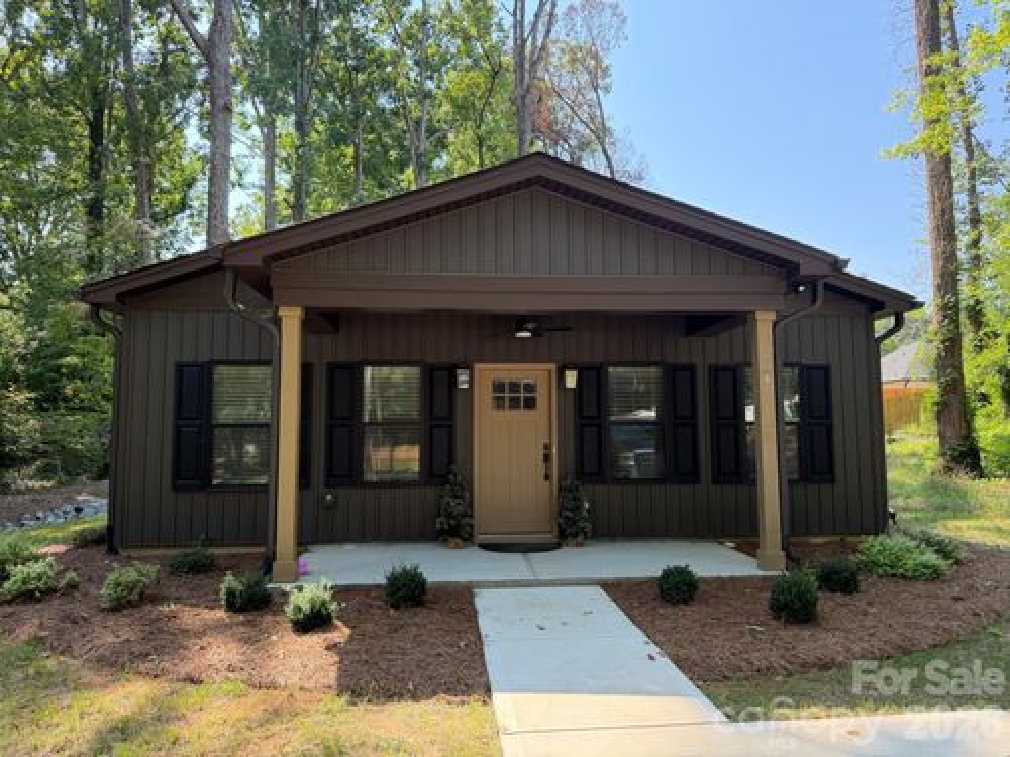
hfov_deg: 71.6
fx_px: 700
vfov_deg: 56.8
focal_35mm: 24
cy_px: 378
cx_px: 505
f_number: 1.78
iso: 100
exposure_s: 1/514
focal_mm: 6.76
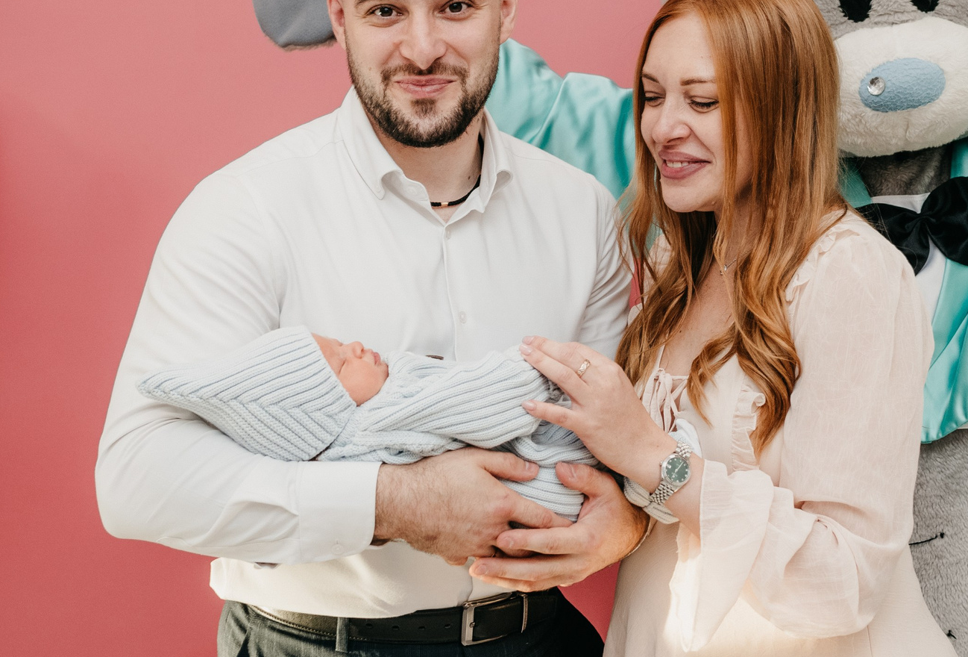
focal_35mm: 70
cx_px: 575
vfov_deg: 19.6
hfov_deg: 28.6
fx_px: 1892
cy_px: 214
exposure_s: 1/160
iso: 640
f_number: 4
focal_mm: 35
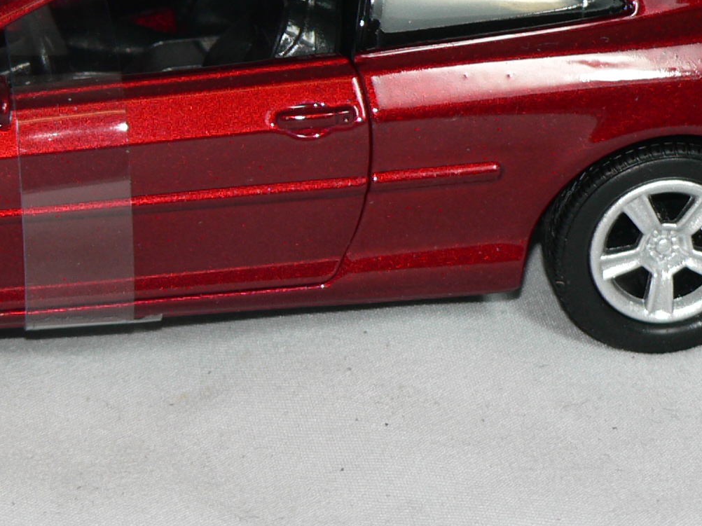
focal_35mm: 253
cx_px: 201
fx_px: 5130
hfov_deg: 7.8
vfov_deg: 5.9
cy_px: 150
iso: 80
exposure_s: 1/60
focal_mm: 16.5
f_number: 3.2
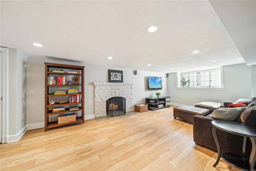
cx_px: 128
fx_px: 85
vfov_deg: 90.0
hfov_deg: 112.6
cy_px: 86
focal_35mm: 12
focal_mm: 12
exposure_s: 1/13
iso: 400
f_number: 8
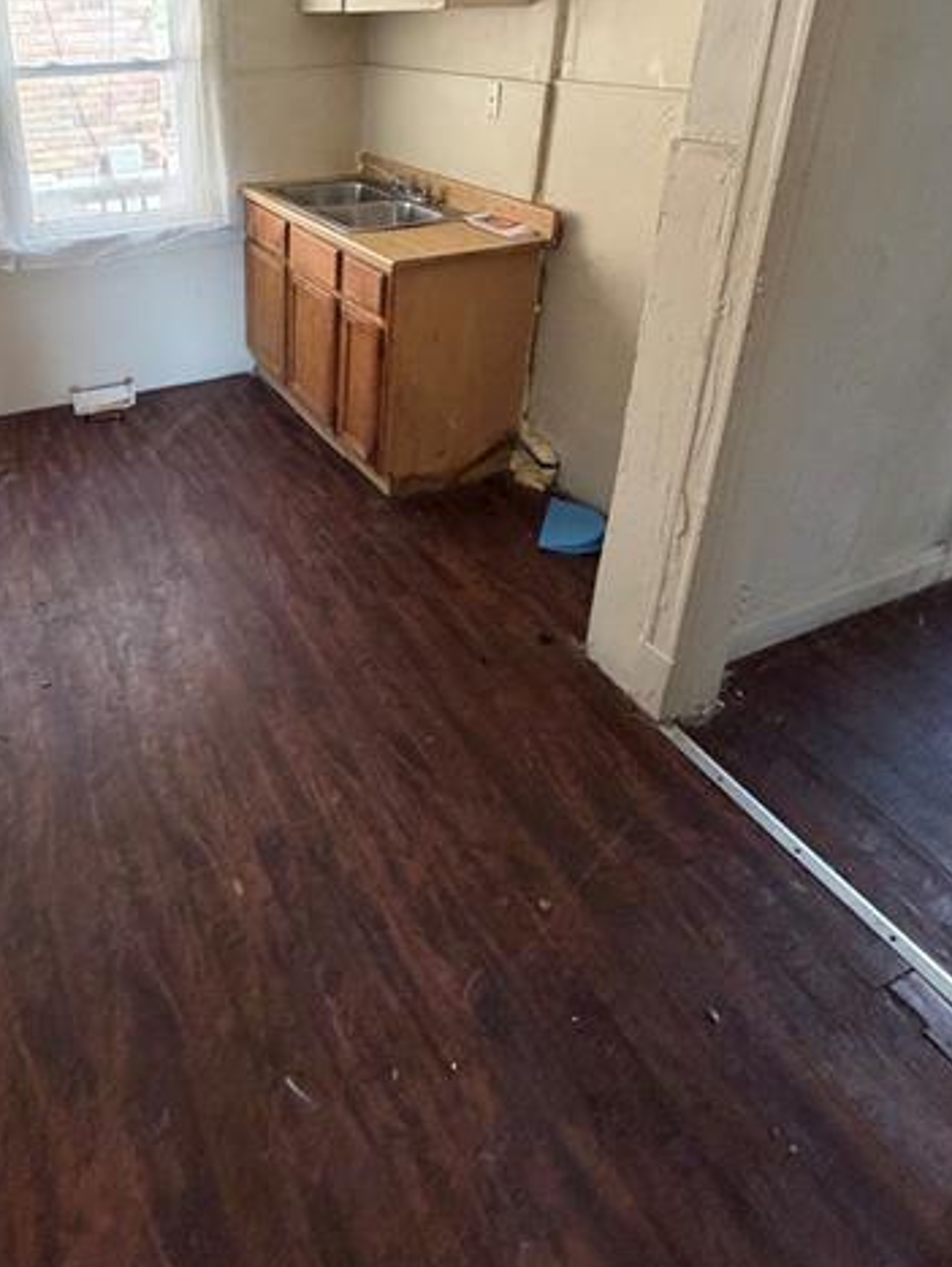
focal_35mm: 23
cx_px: 247
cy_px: 385
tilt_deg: -23.9
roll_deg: +3.0
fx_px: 842
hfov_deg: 56.3
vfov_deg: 70.9
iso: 320
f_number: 2.2
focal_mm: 2.22
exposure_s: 1/60
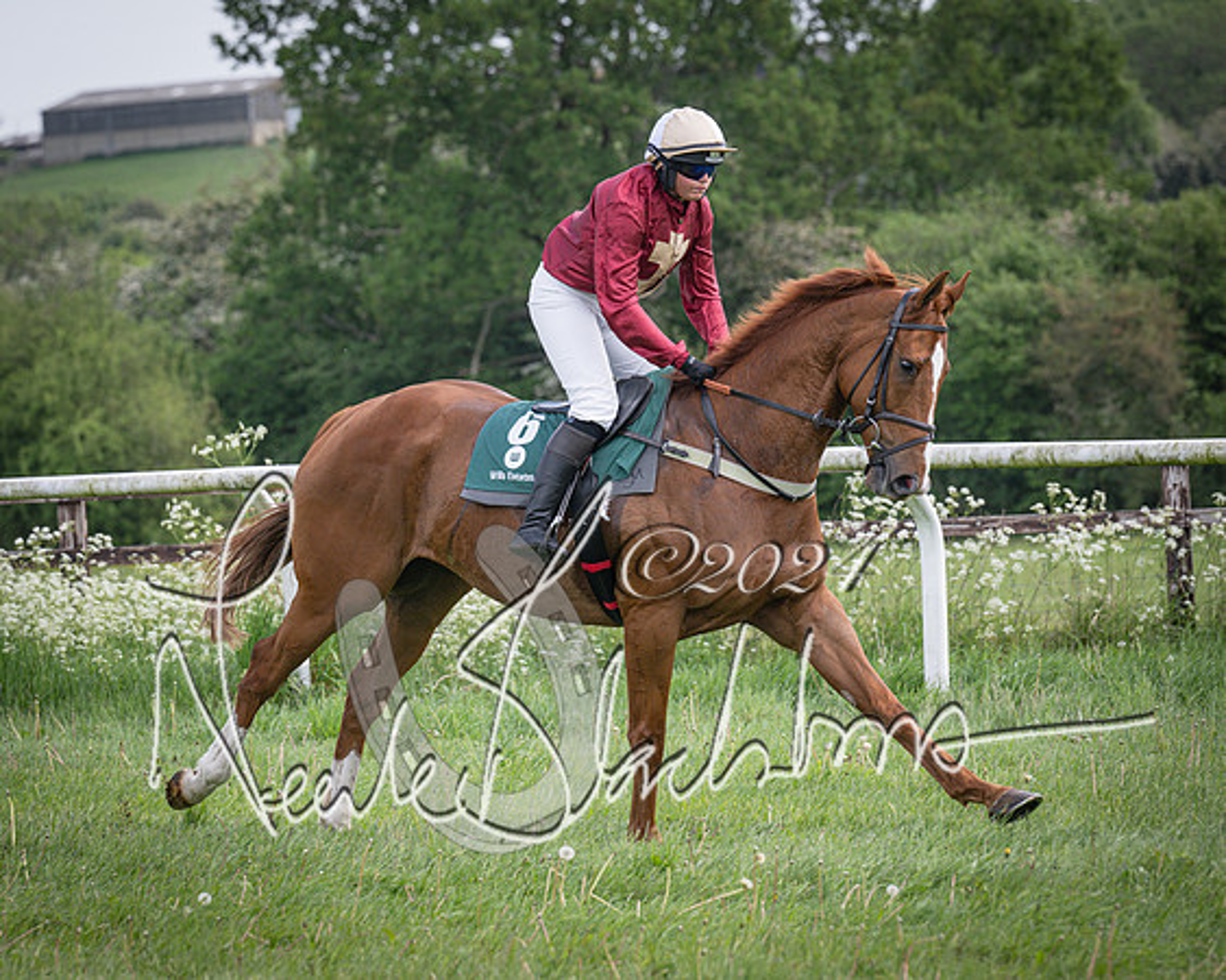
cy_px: 447
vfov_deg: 7.5
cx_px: 393
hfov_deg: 9.4
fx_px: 7459
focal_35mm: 206
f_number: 5
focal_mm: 160
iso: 400
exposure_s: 1/1600
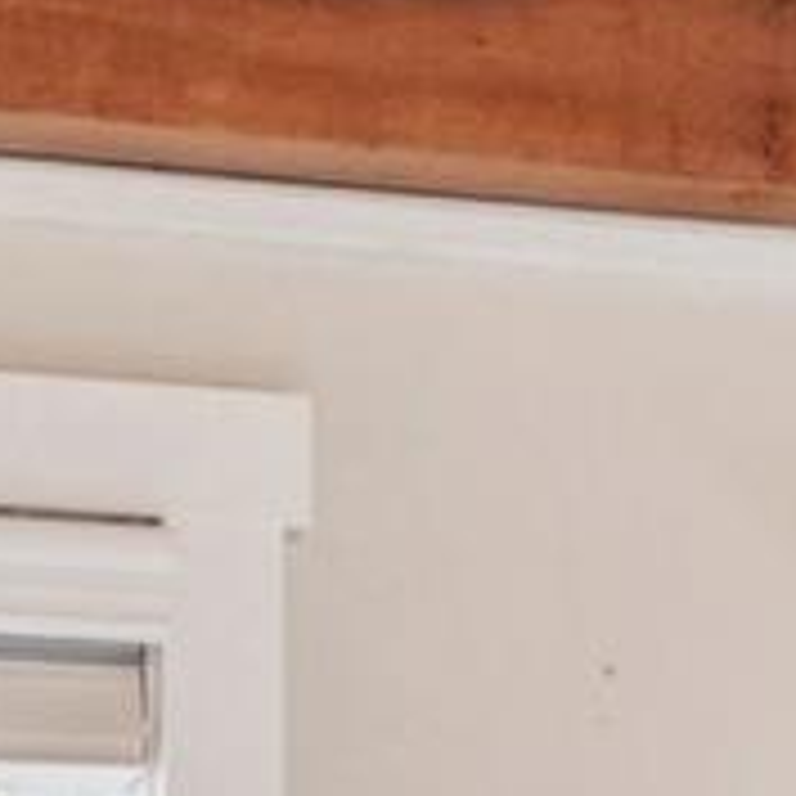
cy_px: 1848
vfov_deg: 7.2
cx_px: -315
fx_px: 5984
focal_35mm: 230
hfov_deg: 7.5
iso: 500
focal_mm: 20
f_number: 8
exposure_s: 1/30
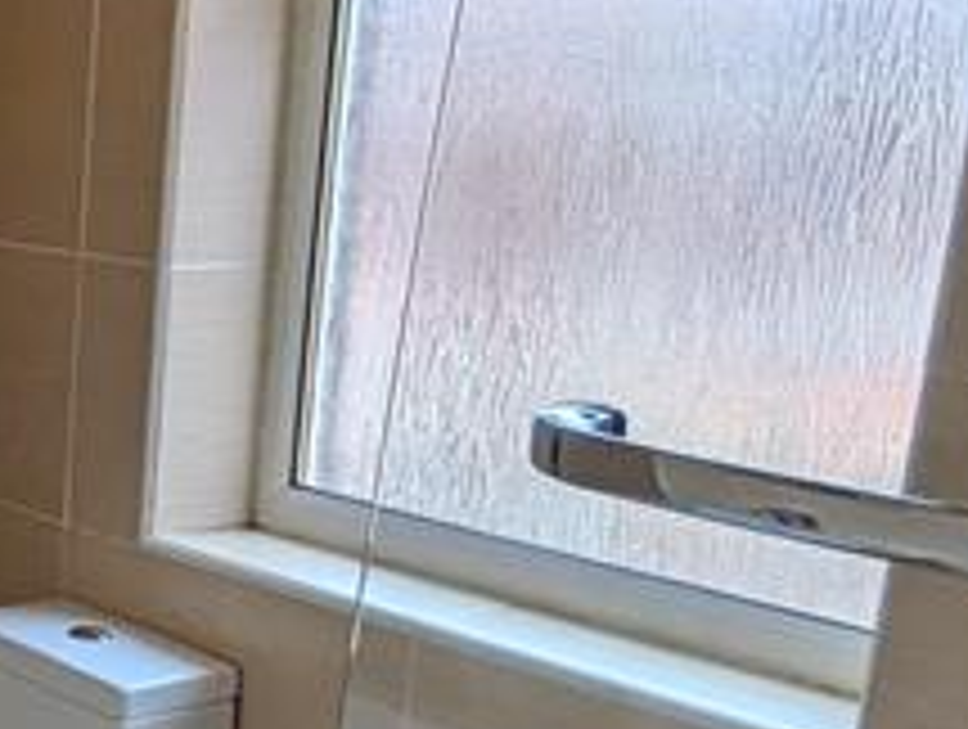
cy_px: 760
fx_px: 2185
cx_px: -297
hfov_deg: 22.3
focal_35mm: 78
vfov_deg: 18.4
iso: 51
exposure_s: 1/155
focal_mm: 1.85
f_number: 2.2
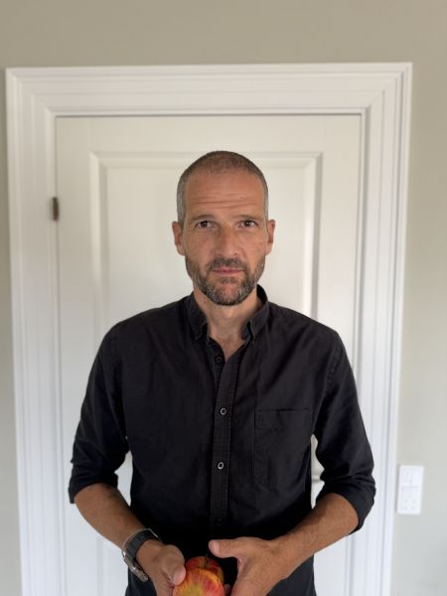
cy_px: 298
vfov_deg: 71.6
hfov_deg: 56.8
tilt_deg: -5.5
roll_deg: -0.9
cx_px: 224
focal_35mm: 24
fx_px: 413
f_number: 1.78
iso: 125
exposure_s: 1/121
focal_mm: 6.76
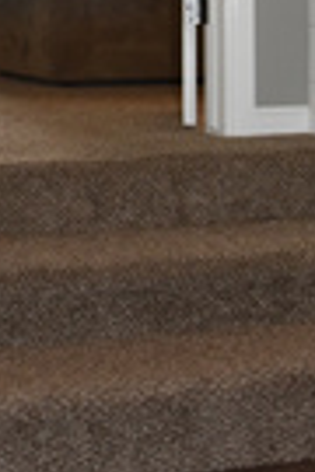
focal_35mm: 107
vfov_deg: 18.2
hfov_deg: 12.7
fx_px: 1404
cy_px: -80
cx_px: 28
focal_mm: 30
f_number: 5
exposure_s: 1/100
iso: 800
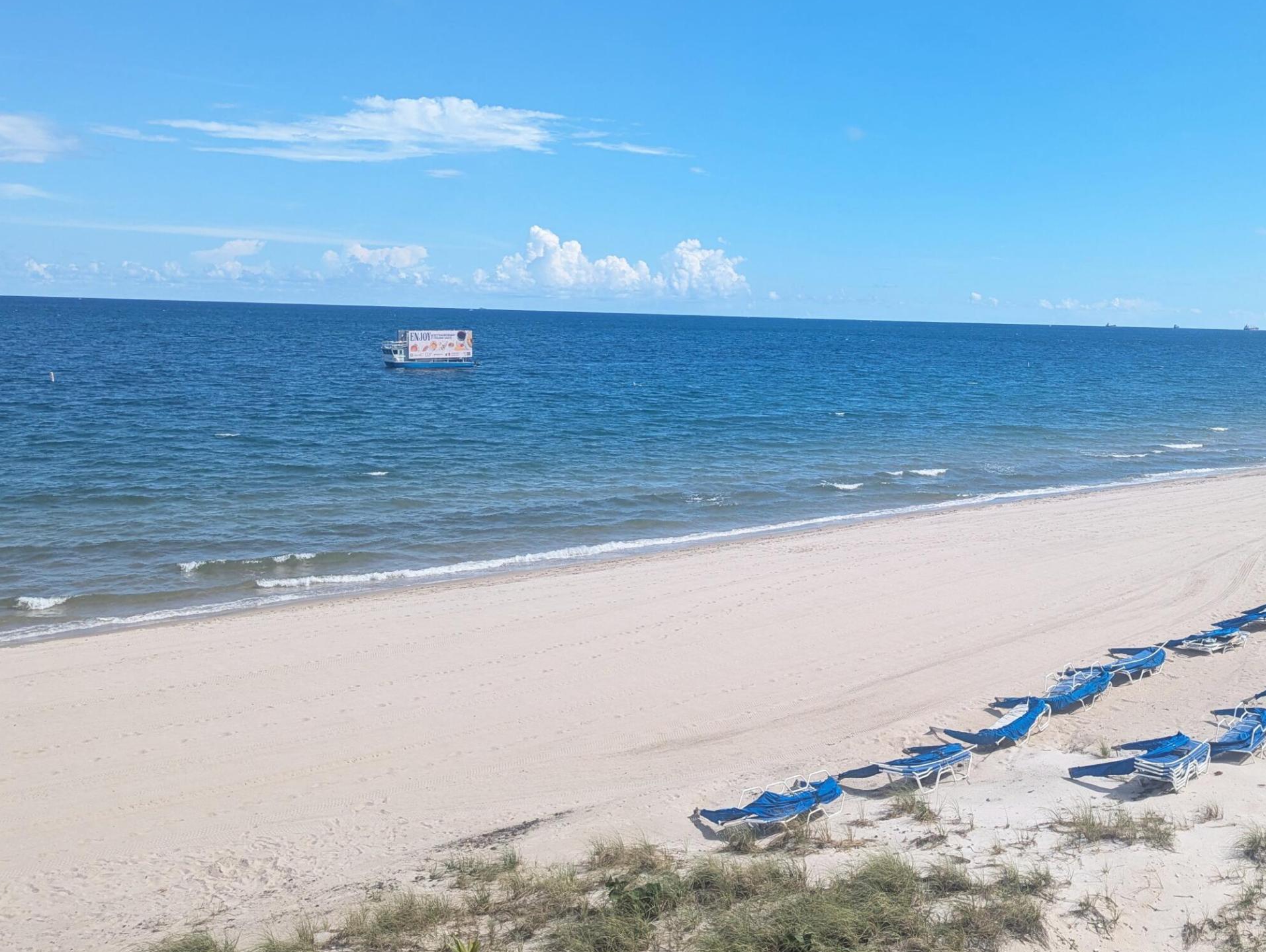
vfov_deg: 39.5
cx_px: 875
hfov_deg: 50.1
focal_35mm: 36
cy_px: 368
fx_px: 1318
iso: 53
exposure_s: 1/2632
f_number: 1.85
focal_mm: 6.81
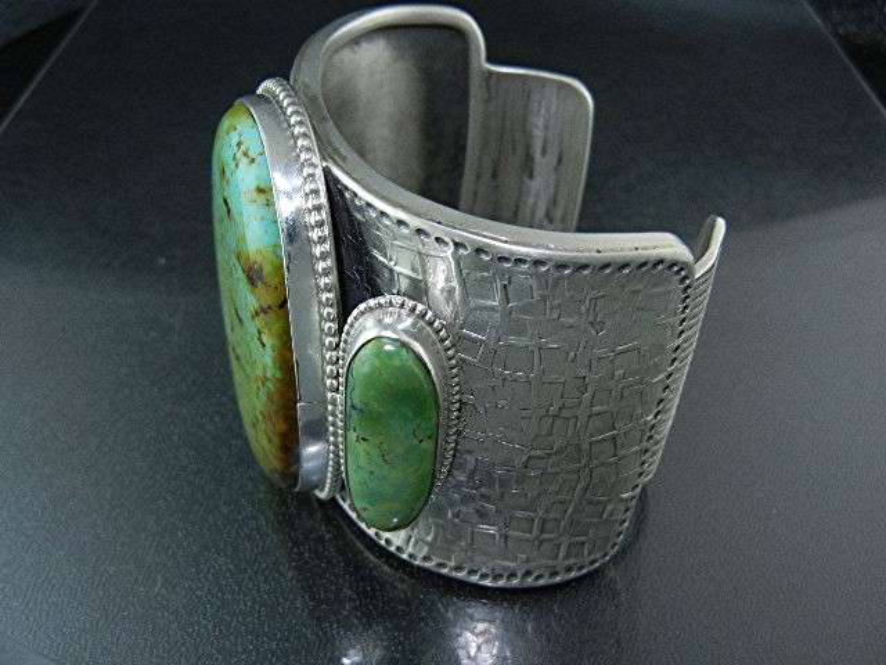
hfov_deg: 47.9
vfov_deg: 36.8
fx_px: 998
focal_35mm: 39
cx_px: 443
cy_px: 332
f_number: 3.7
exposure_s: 1/30
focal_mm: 7.1
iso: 200
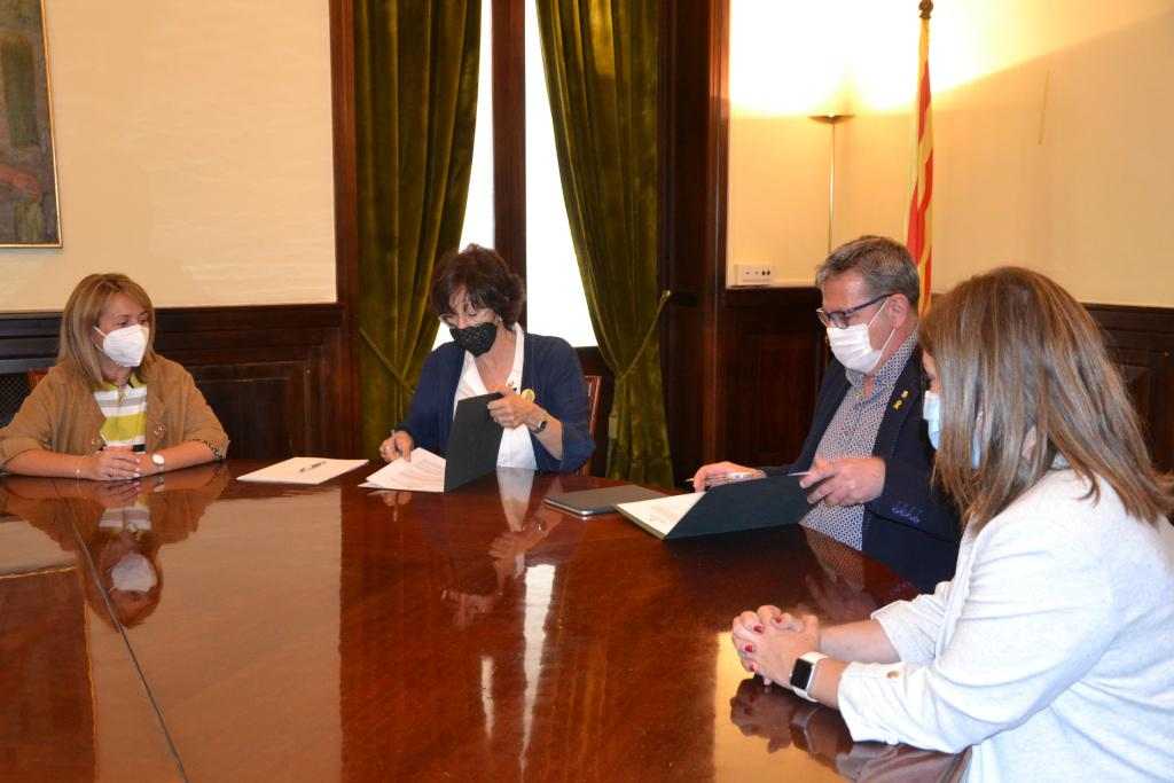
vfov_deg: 35.5
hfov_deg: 51.3
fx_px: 1223
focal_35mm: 38
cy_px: 392
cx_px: 587
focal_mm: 25
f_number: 4
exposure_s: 1/60
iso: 1800
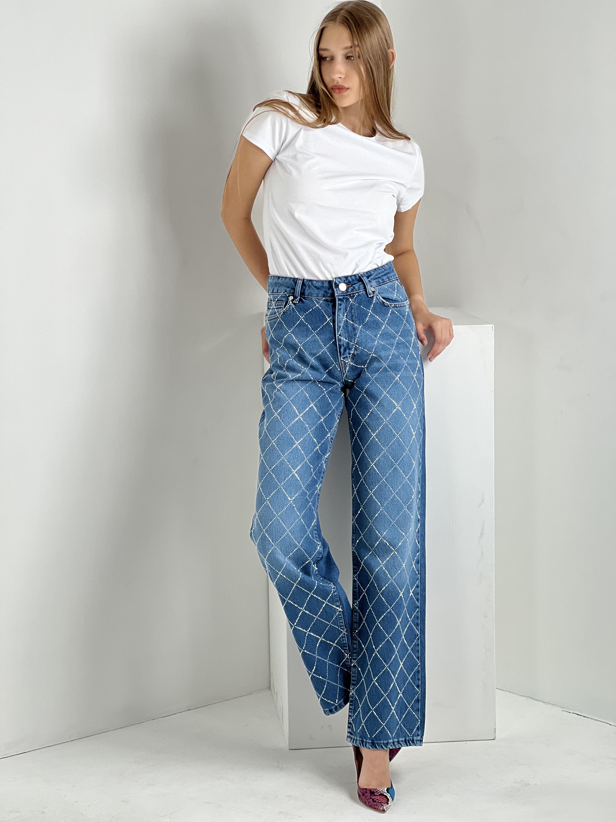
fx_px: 1827
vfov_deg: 25.3
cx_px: 308
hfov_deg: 19.1
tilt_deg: -6.7
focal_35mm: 77
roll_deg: +1.4
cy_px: 411
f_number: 2.8
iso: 64
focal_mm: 9
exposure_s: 1/100
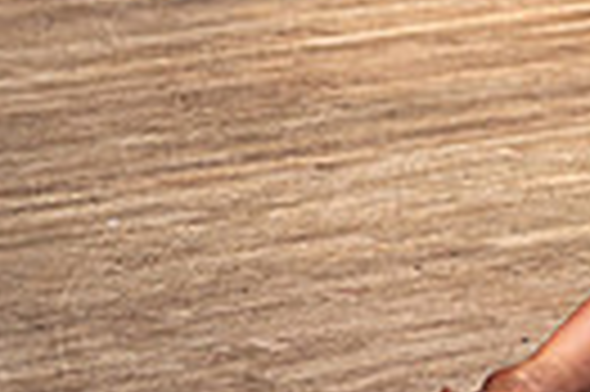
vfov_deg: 5.0
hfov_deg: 7.3
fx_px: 4403
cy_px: -330
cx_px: 1235
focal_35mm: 269
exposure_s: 1/160
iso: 200
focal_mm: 51
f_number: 2.8
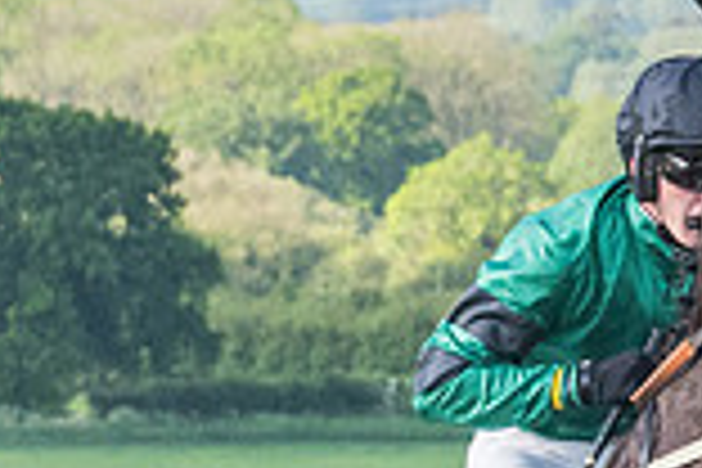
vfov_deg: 1.9
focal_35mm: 723
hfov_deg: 2.9
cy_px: 795
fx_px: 14097
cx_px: 754
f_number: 4
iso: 800
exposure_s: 1/3200
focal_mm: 72
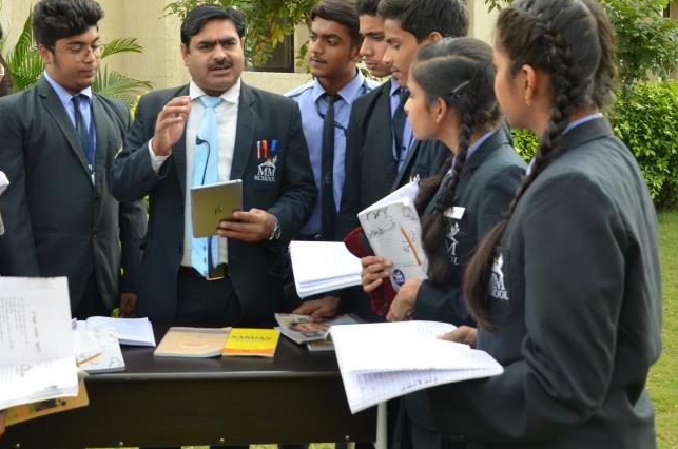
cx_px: 202
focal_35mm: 56
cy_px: 158
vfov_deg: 24.0
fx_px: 1053
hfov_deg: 35.2
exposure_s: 1/160
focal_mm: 24
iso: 200
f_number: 6.3
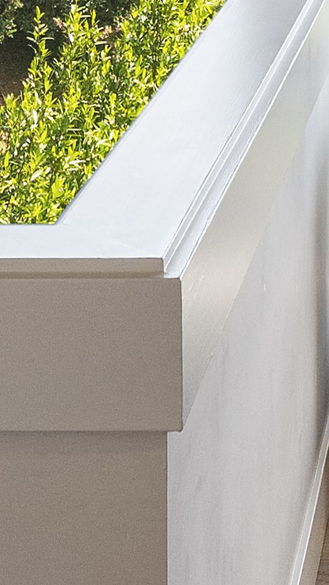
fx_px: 2078
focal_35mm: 134
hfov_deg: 8.8
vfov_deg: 14.9
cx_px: 552
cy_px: -286
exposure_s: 1/200
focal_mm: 14
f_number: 8
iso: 400
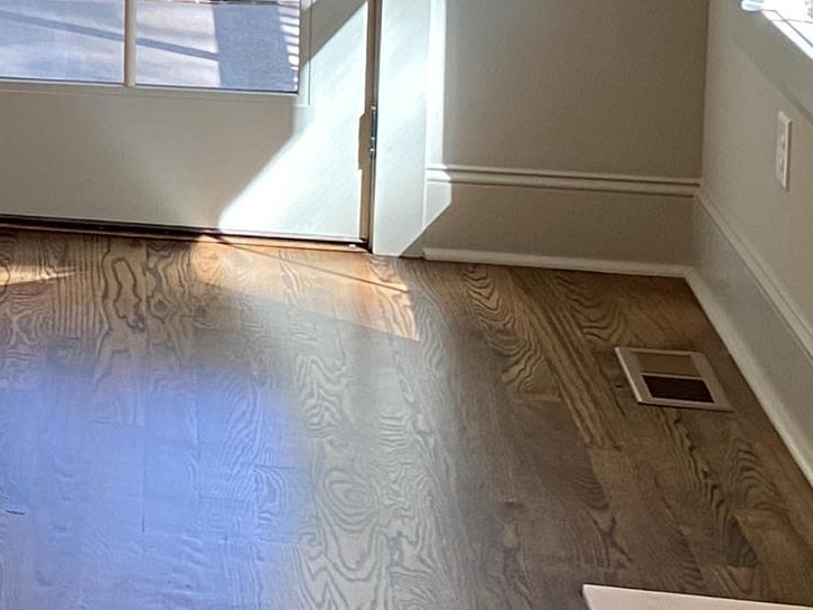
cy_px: -224
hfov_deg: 15.0
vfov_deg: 12.9
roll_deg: +1.3
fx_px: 2584
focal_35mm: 110
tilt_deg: -7.6
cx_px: -741
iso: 80
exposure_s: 1/60
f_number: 1.8
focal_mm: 4.25
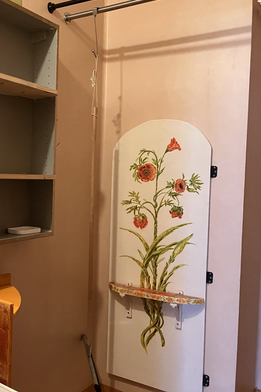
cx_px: 3
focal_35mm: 39
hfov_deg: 31.7
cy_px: 196
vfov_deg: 49.6
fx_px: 424
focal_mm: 3.99
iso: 320
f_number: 1.8
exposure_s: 1/59
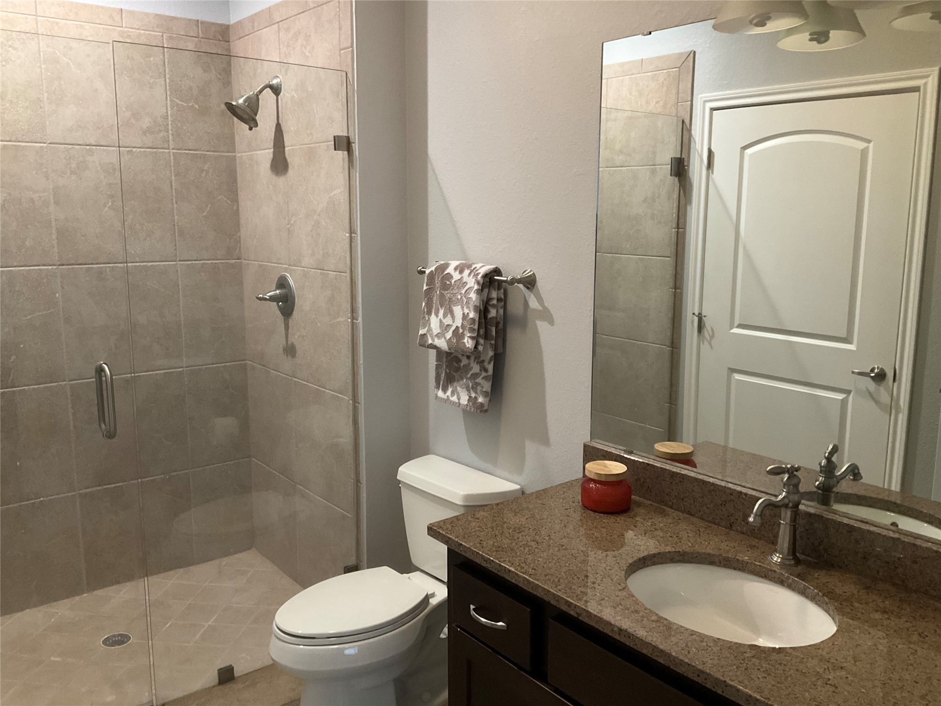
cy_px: 353
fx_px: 788
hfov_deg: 61.7
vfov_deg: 48.2
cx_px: 470
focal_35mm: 29
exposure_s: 1/40
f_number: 1.8
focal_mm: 3
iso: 200
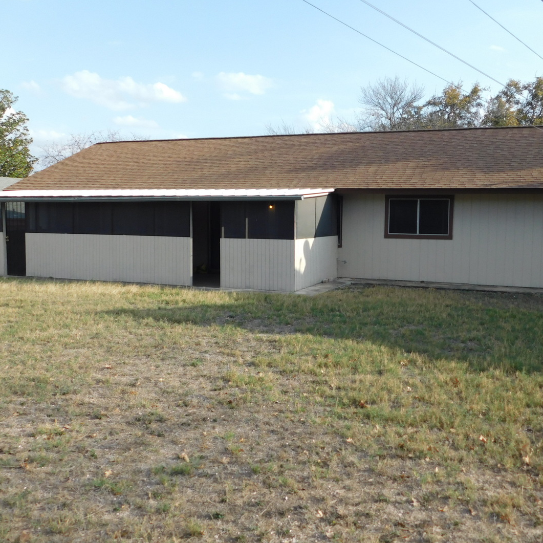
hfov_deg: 46.0
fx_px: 639
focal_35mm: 36
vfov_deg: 46.0
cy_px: 275
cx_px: 291
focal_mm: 5.3
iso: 125
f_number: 3.2
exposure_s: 1/640
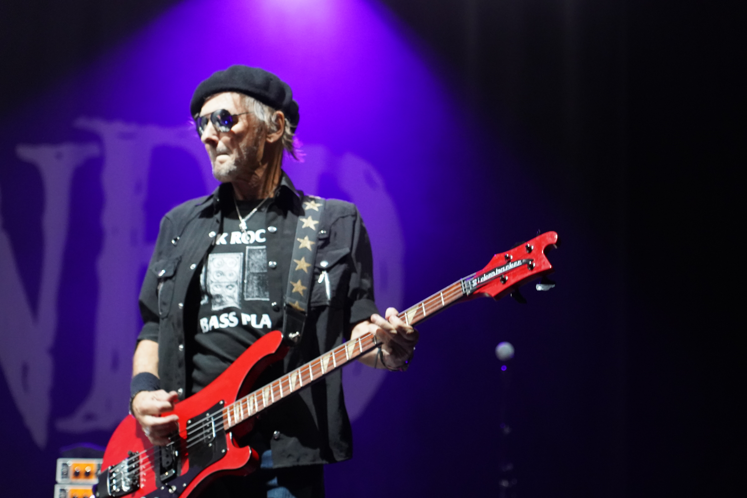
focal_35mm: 105
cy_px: 249
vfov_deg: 13.0
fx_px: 2179
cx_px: 374
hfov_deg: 19.5
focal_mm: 105
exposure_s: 1/160
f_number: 4
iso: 8000
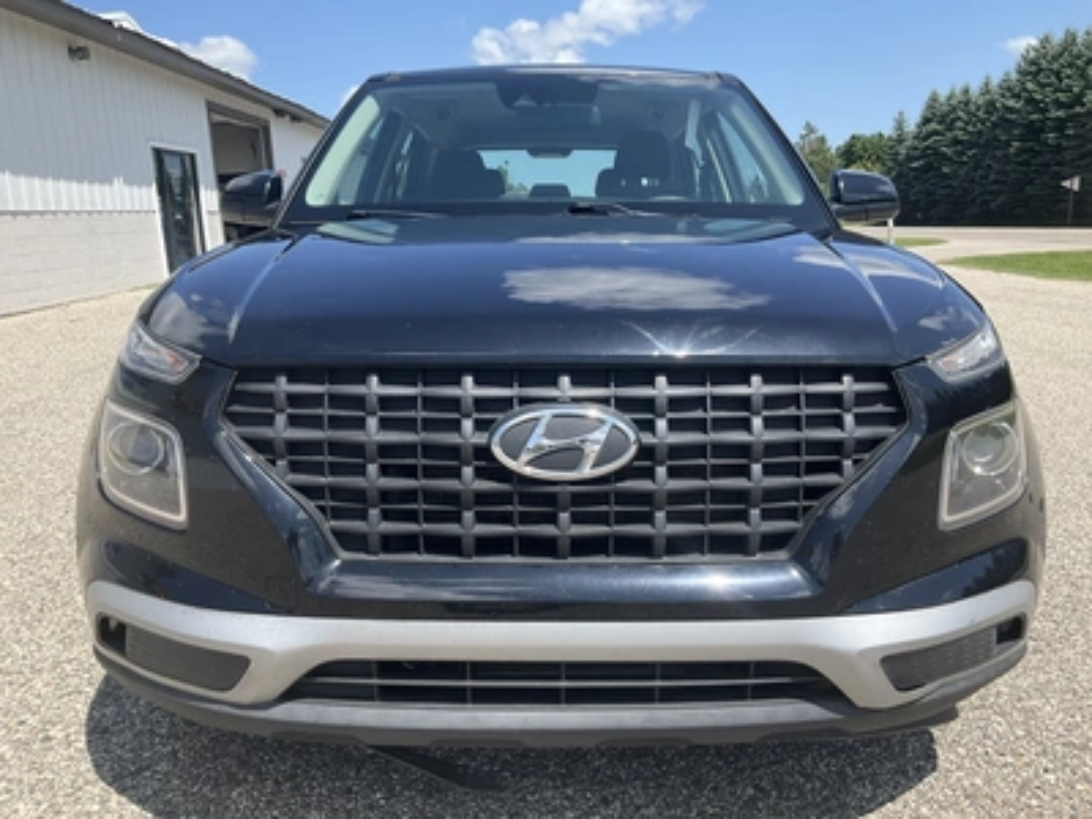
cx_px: 546
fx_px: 915
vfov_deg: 48.2
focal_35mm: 29
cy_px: 410
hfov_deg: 61.7
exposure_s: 1/1015
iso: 25
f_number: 1.8
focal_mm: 3
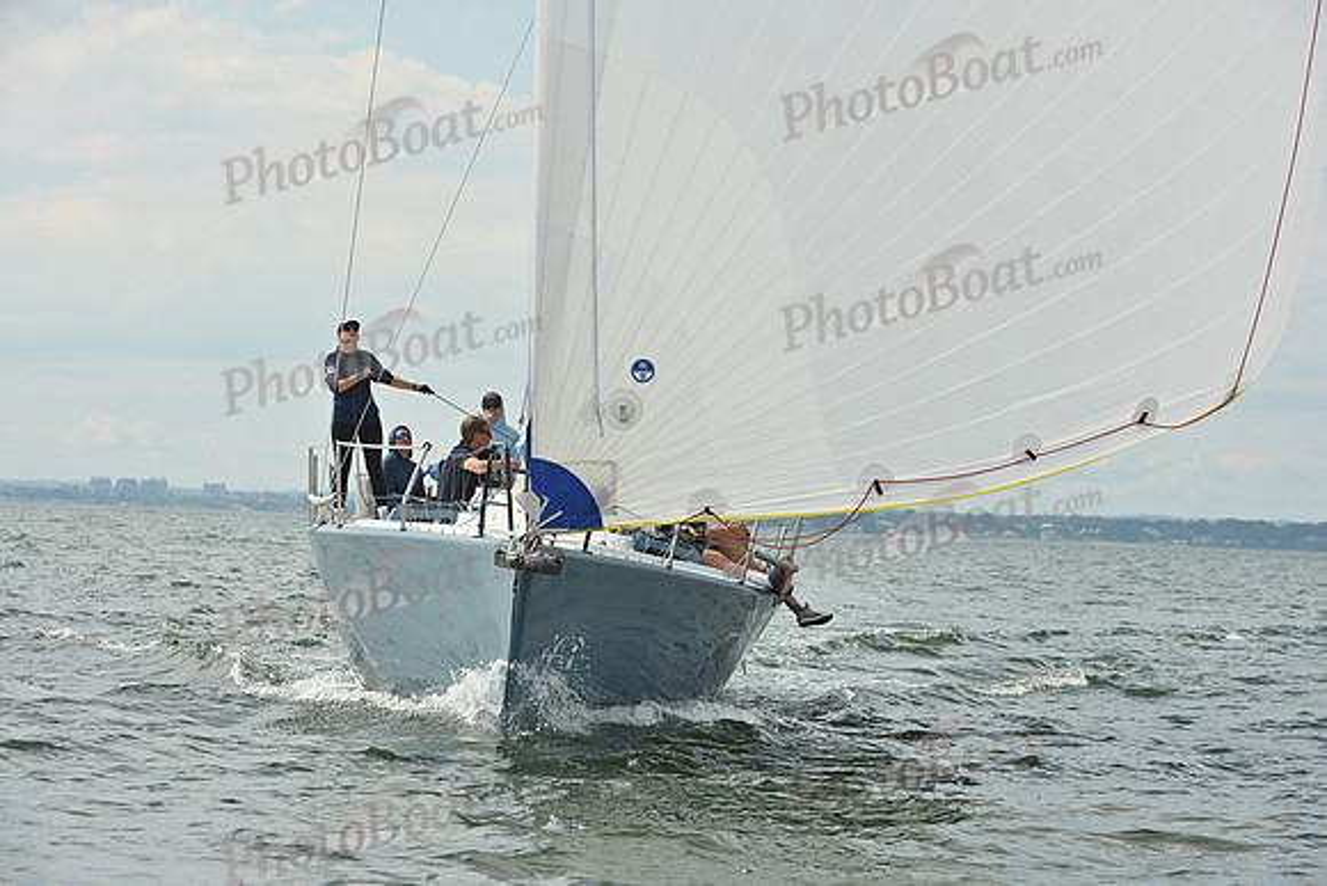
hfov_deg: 17.1
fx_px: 4424
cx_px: 664
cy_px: 443
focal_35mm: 120
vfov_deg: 11.4
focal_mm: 120
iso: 320
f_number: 9
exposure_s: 1/1600
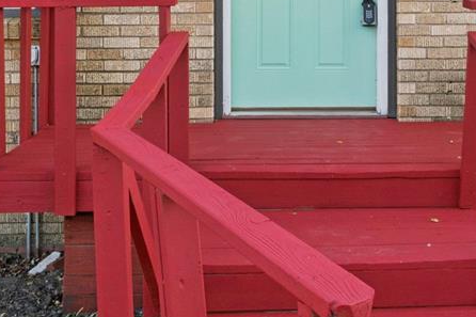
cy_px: 22
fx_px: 819
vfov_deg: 21.3
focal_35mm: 62
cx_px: 314
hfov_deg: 32.1
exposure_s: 1/4
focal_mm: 18
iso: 100
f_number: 22
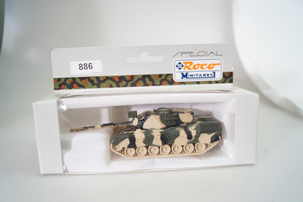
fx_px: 252
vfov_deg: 43.6
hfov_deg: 61.9
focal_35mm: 30
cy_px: 101
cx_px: 152
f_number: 4
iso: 500
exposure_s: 1/160
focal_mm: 20
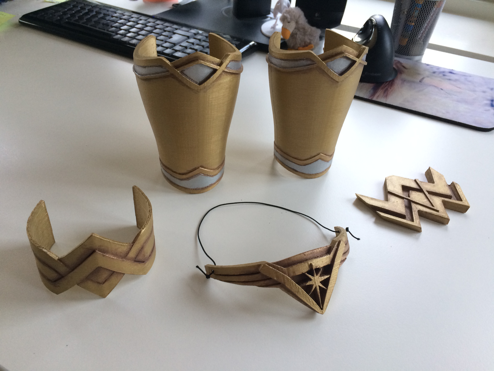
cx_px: 247
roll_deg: -2.7
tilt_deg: -38.2
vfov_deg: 48.2
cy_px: 186
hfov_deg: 61.7
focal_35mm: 29
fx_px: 414
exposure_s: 1/30
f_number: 2.2
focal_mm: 4.15
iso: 125
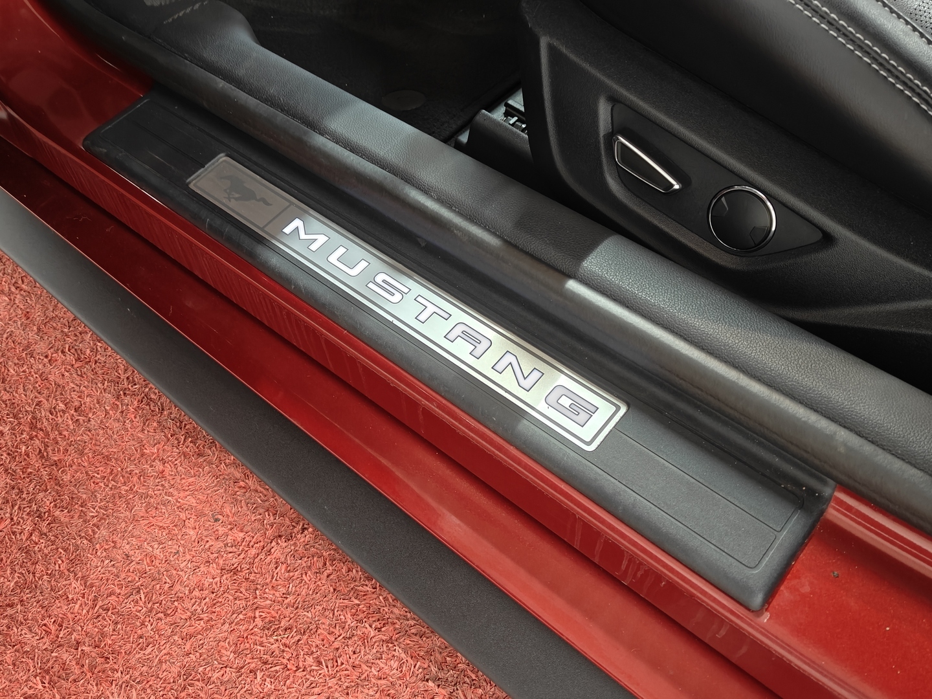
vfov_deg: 45.4
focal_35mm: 31
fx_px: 835
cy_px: 350
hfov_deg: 58.4
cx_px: 466
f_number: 1.8
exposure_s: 1/20
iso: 200
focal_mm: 5.59
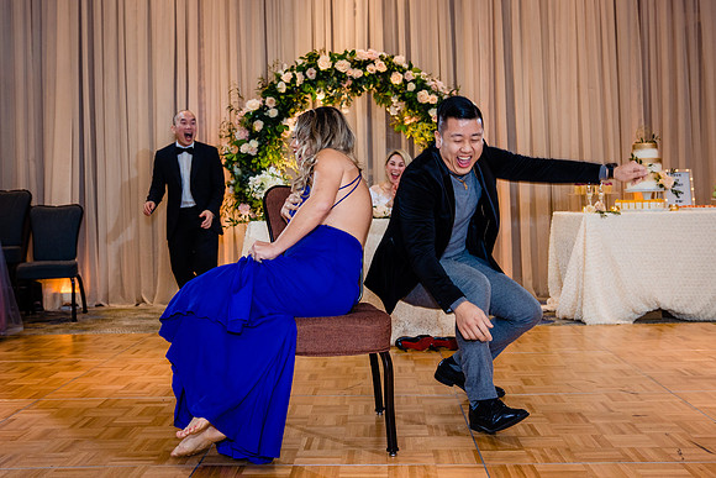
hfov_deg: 48.3
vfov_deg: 33.1
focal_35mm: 40
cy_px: 178
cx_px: 358
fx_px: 799
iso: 1000
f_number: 4
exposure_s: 1/160
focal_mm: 32
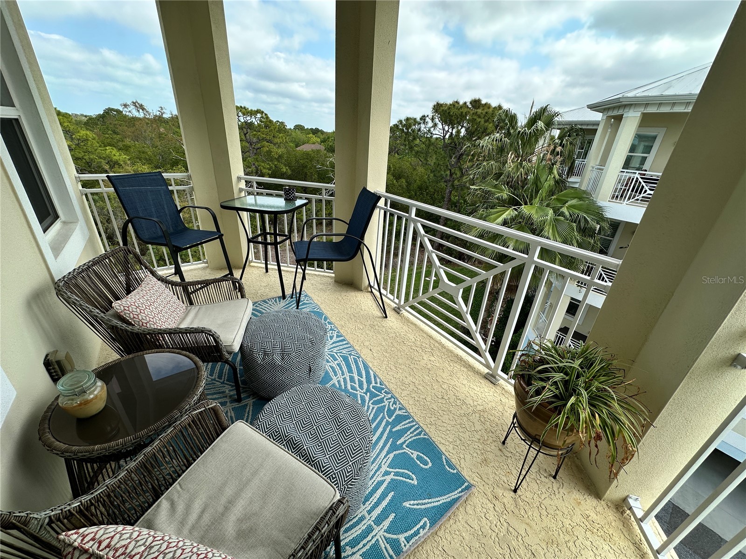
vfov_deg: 85.7
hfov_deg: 102.1
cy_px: 280
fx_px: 302
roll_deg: -3.9
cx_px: 373
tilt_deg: -25.3
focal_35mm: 14
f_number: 2.2
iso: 50
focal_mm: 2.22
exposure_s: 1/917
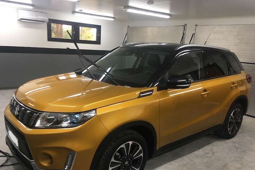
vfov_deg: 42.2
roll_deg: -2.6
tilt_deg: -13.2
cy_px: 98
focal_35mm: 31
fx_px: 220
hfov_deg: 60.3
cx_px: 127
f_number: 2.2
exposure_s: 1/33
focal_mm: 4.15
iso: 25
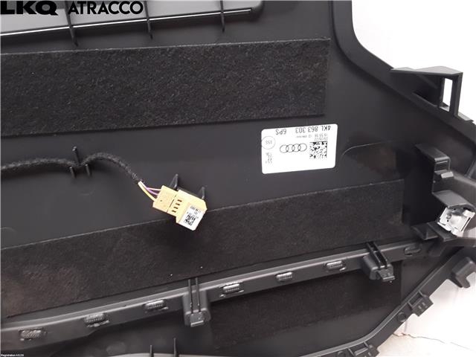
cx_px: 238
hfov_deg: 63.4
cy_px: 178
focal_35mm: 28
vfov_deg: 49.7
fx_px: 385
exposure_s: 1/25
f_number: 1.9
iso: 100
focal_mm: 2.91
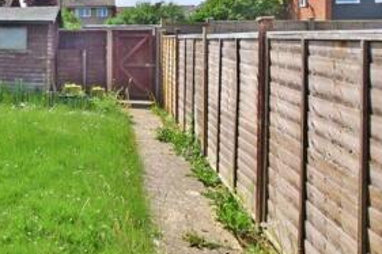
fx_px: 371
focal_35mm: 35
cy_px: 39
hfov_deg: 44.4
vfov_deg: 36.1
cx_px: -18
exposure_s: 1/160
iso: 250
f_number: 18
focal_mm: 10
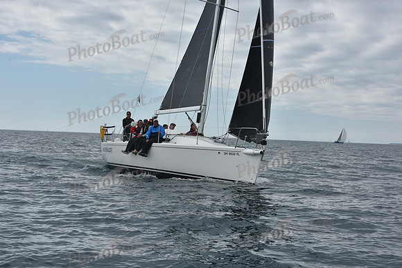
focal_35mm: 70
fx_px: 782
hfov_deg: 28.8
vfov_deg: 19.5
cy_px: 134
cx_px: 201
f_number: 11
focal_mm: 70
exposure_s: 1/800
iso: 250
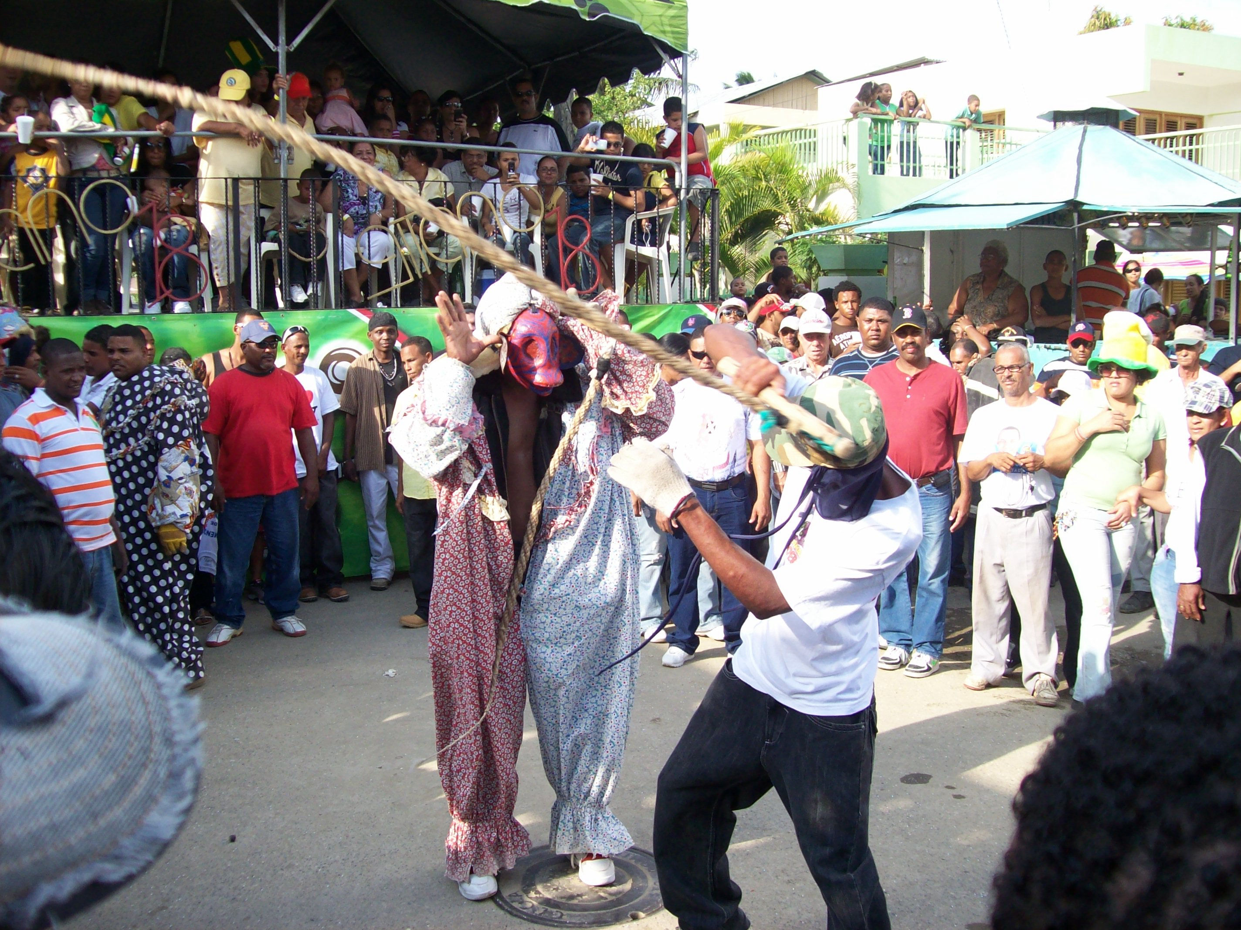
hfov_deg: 51.4
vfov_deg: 39.6
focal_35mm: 36
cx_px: 620
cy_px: 465
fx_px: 1290
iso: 80
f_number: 2.7
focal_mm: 6
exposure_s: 1/396
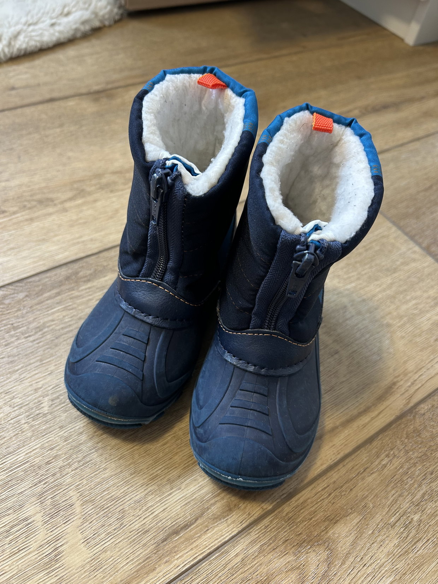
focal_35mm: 26
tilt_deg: -51.7
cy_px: 292
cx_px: 219
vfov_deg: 67.3
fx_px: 439
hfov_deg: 53.1
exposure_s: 1/50
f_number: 1.5
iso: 160
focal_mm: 5.7
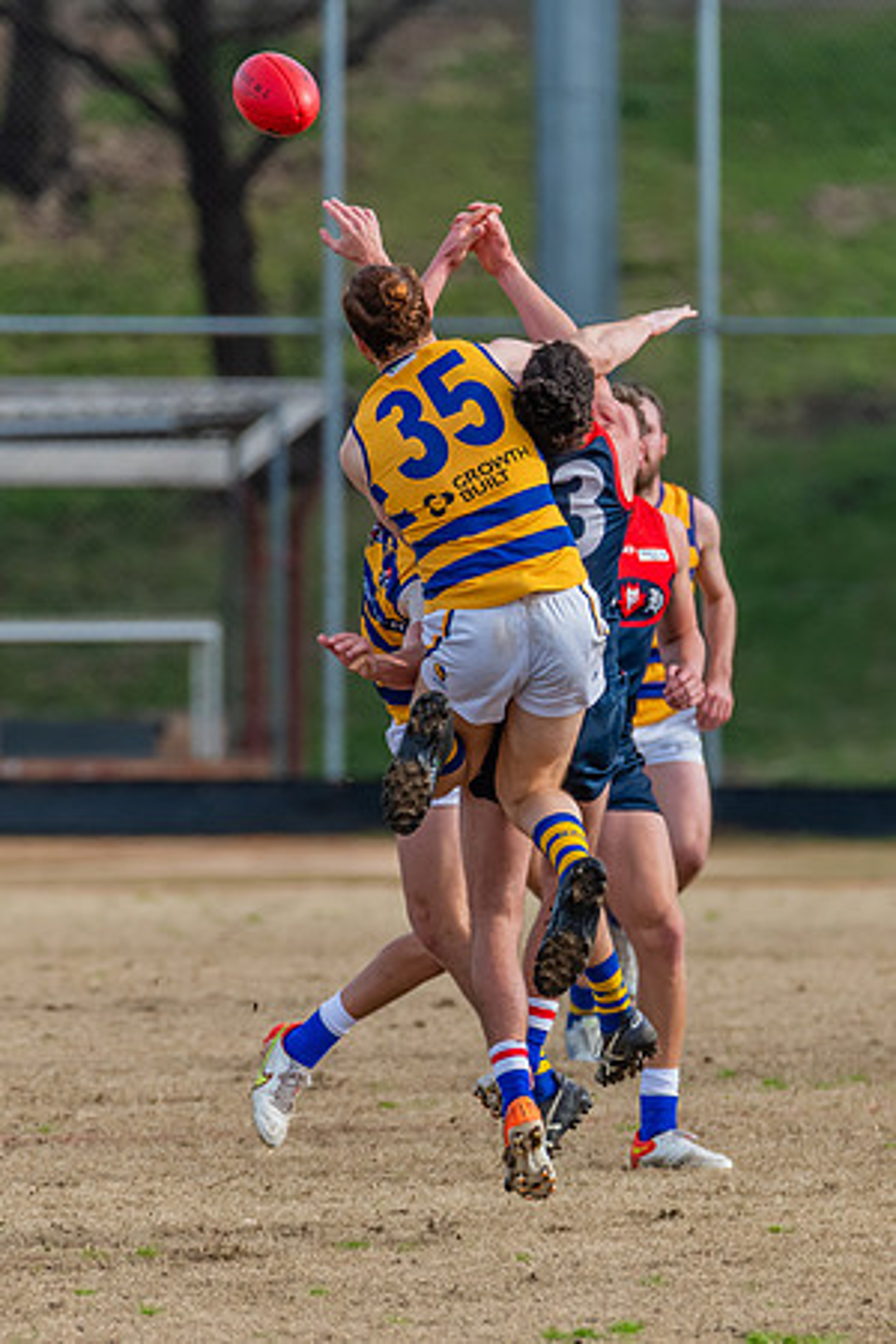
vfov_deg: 2.2
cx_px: 543
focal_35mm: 933
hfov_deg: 1.5
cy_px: 821
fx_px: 34816
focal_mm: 500
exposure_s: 1/1600
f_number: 6.3
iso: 800
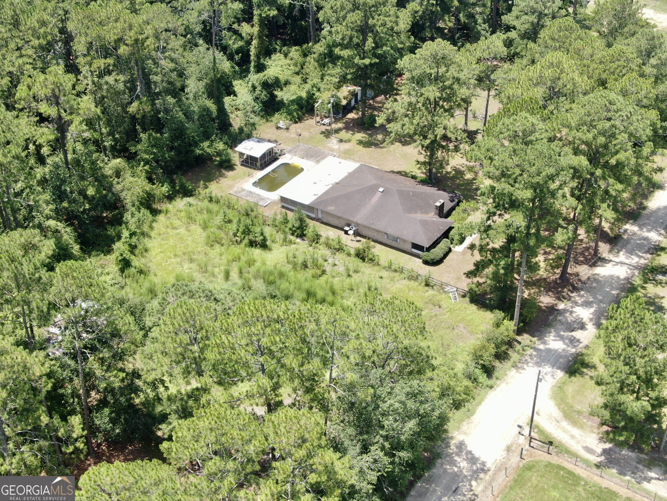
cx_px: 334
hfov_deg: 39.7
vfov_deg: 30.3
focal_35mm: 48
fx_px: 925
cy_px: 250
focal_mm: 8.6
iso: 100
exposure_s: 1/240
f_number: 3.8
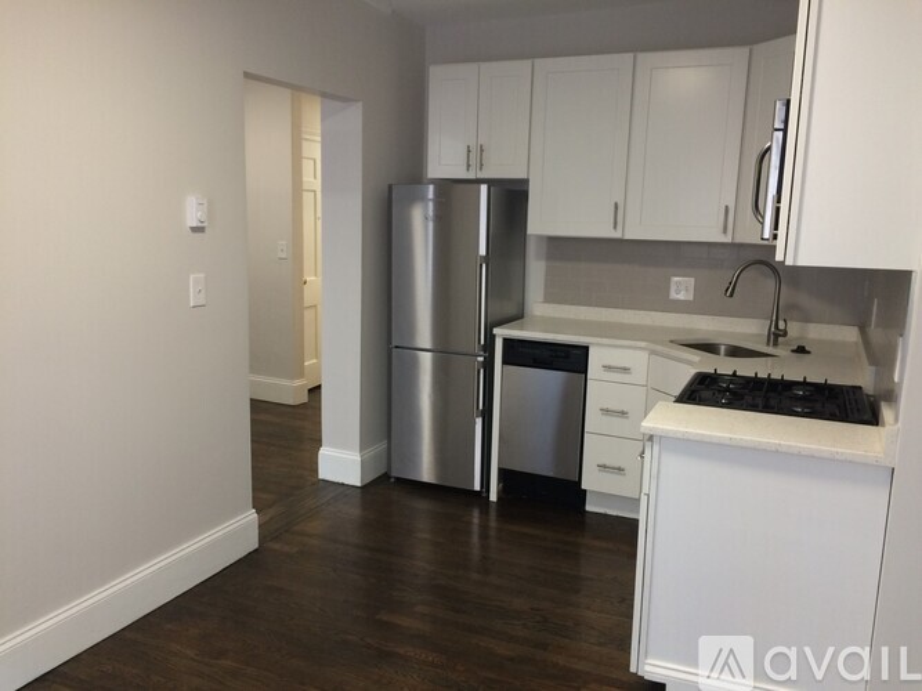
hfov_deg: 61.7
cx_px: 461
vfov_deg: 48.2
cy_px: 346
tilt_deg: -12.0
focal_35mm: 29
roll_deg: +0.0
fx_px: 772
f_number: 2.2
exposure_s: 1/30
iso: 125
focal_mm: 4.15
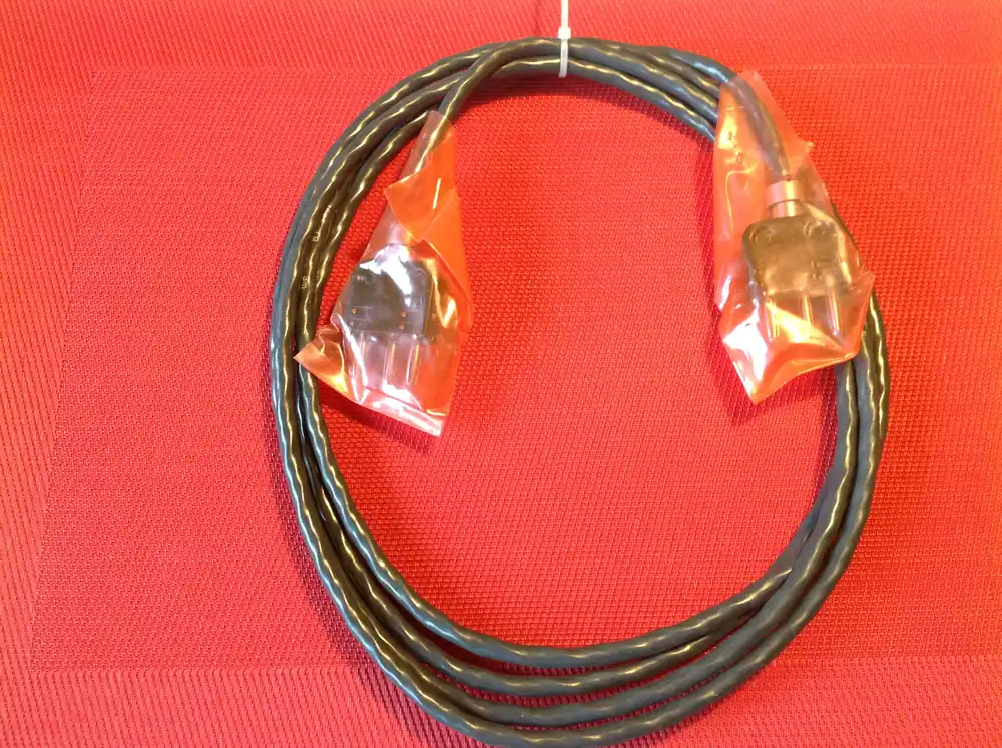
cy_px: 374
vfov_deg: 40.6
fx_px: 1011
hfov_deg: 52.7
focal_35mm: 35
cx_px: 501
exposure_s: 1/15
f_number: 2.4
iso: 160
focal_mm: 4.28
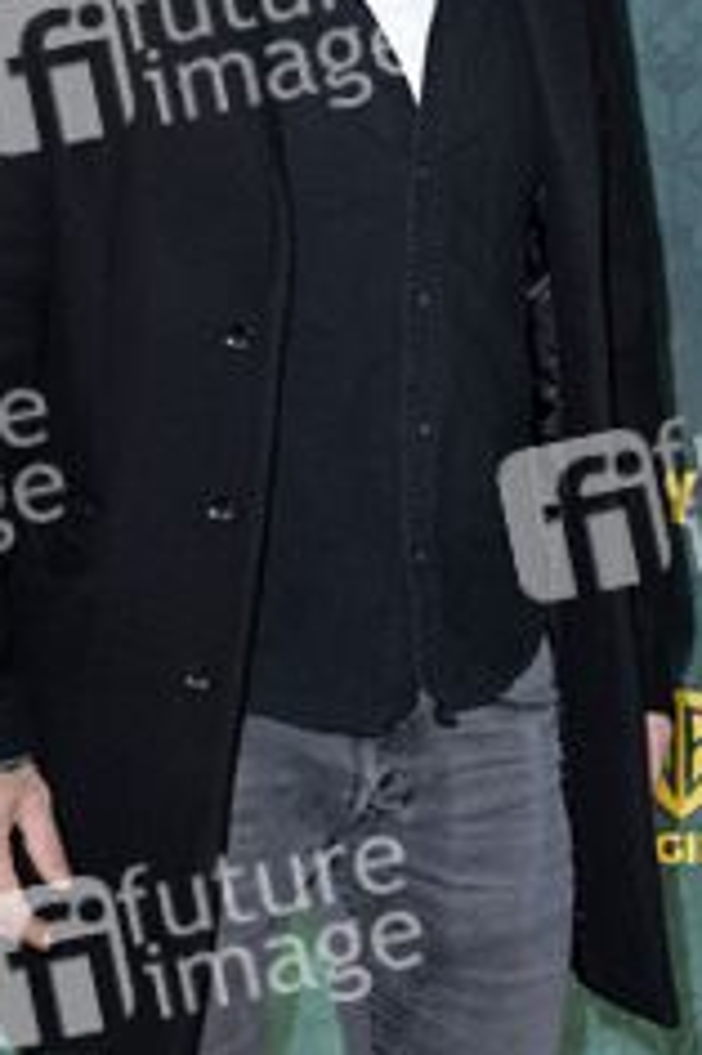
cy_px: 273
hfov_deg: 14.4
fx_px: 2783
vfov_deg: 21.3
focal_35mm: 95
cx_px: 322
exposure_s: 1/250
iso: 250
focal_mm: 56
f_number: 5.6
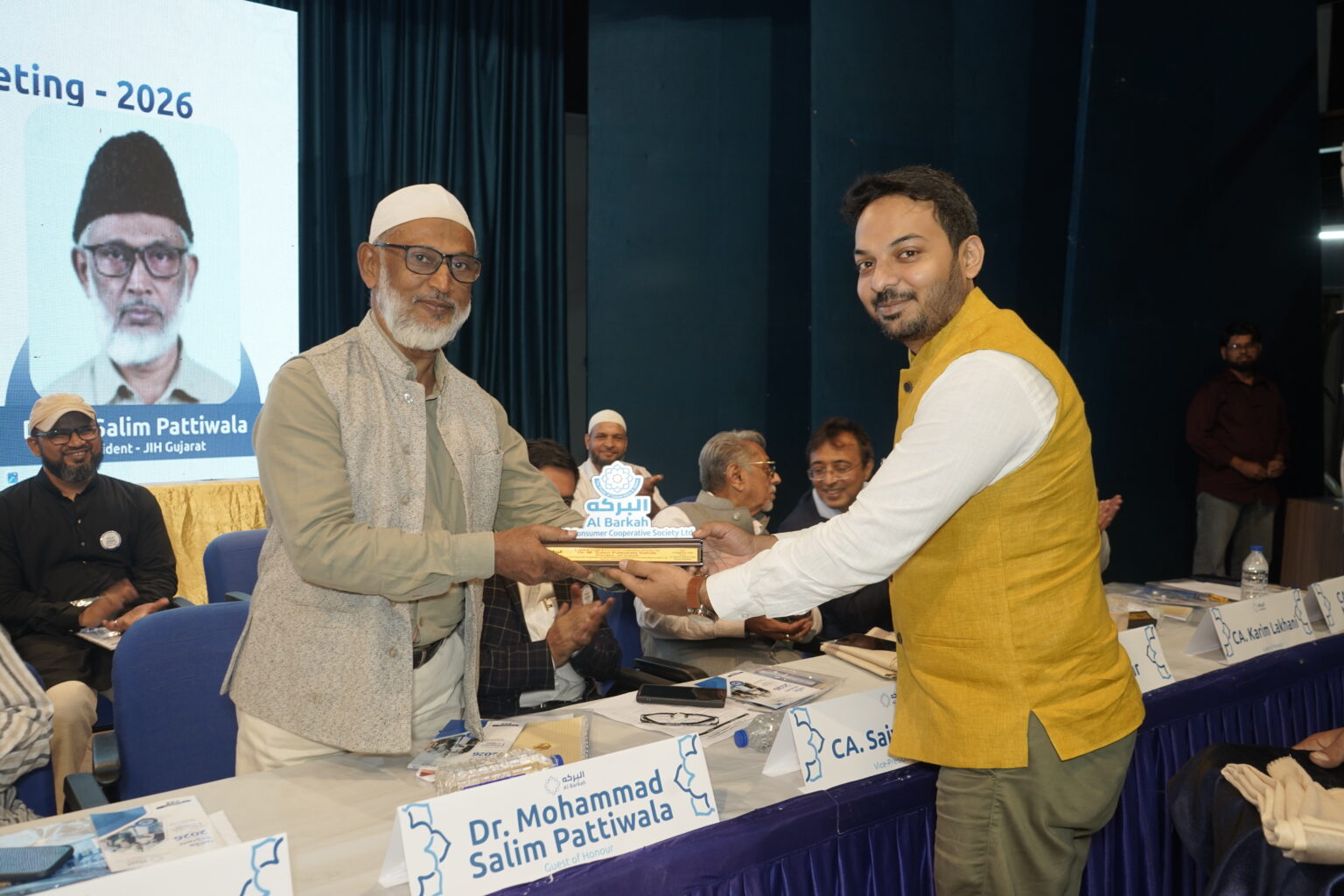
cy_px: 448
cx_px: 672
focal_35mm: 29
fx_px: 1083
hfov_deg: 63.7
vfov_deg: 45.0
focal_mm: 29
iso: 640
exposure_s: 1/30
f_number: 6.3
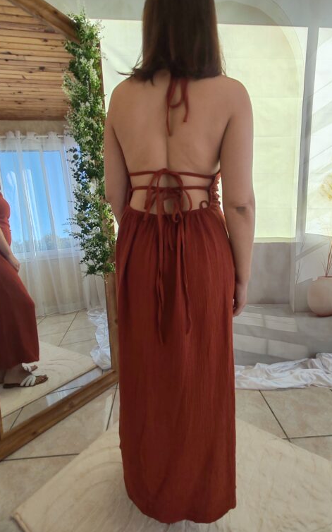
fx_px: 261
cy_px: 252
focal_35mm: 18
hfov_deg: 64.9
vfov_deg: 91.0
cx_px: 178
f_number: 2.2
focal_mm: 1.96
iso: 50
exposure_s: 1/480
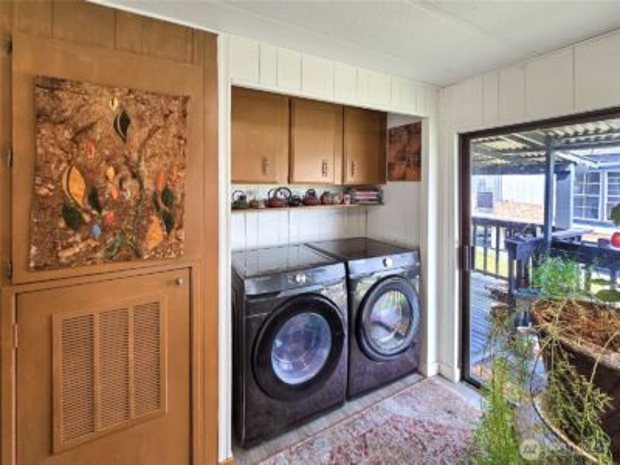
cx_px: 310
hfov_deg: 106.2
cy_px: 232
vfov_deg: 89.9
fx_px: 233
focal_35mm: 13
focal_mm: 2.2
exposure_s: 1/60
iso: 100
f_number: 2.2
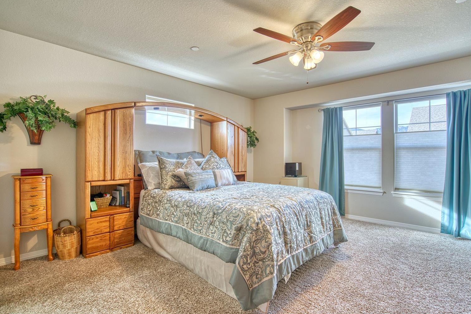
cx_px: 234
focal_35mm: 17
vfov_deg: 70.4
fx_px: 222
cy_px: 158
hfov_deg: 93.3
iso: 500
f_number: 4
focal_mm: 16
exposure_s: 1/40
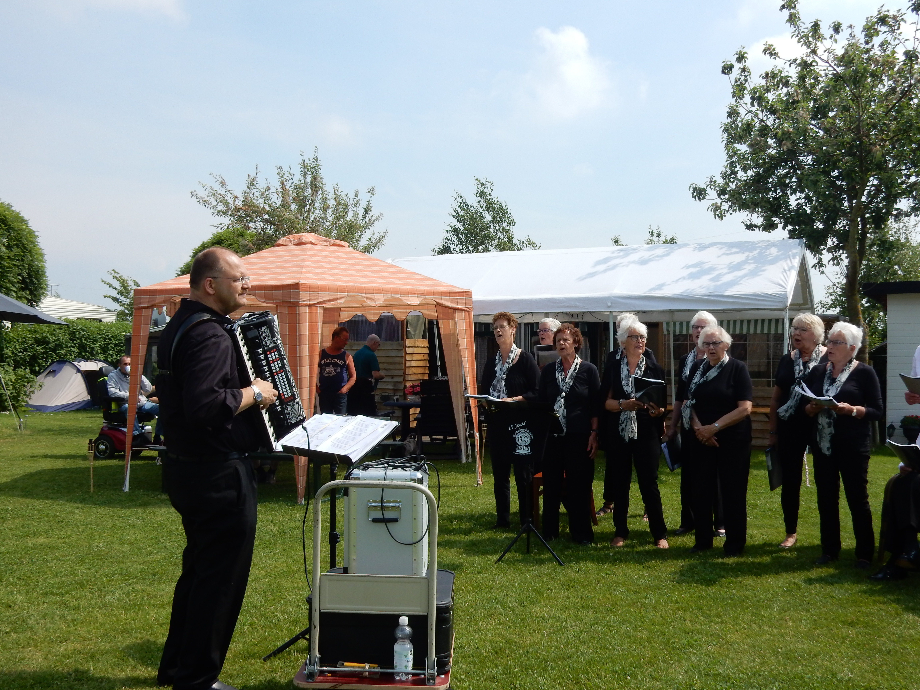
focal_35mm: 36
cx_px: 460
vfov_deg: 39.7
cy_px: 345
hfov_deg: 51.4
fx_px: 957
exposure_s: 1/1000
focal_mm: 6.4
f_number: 4
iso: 125
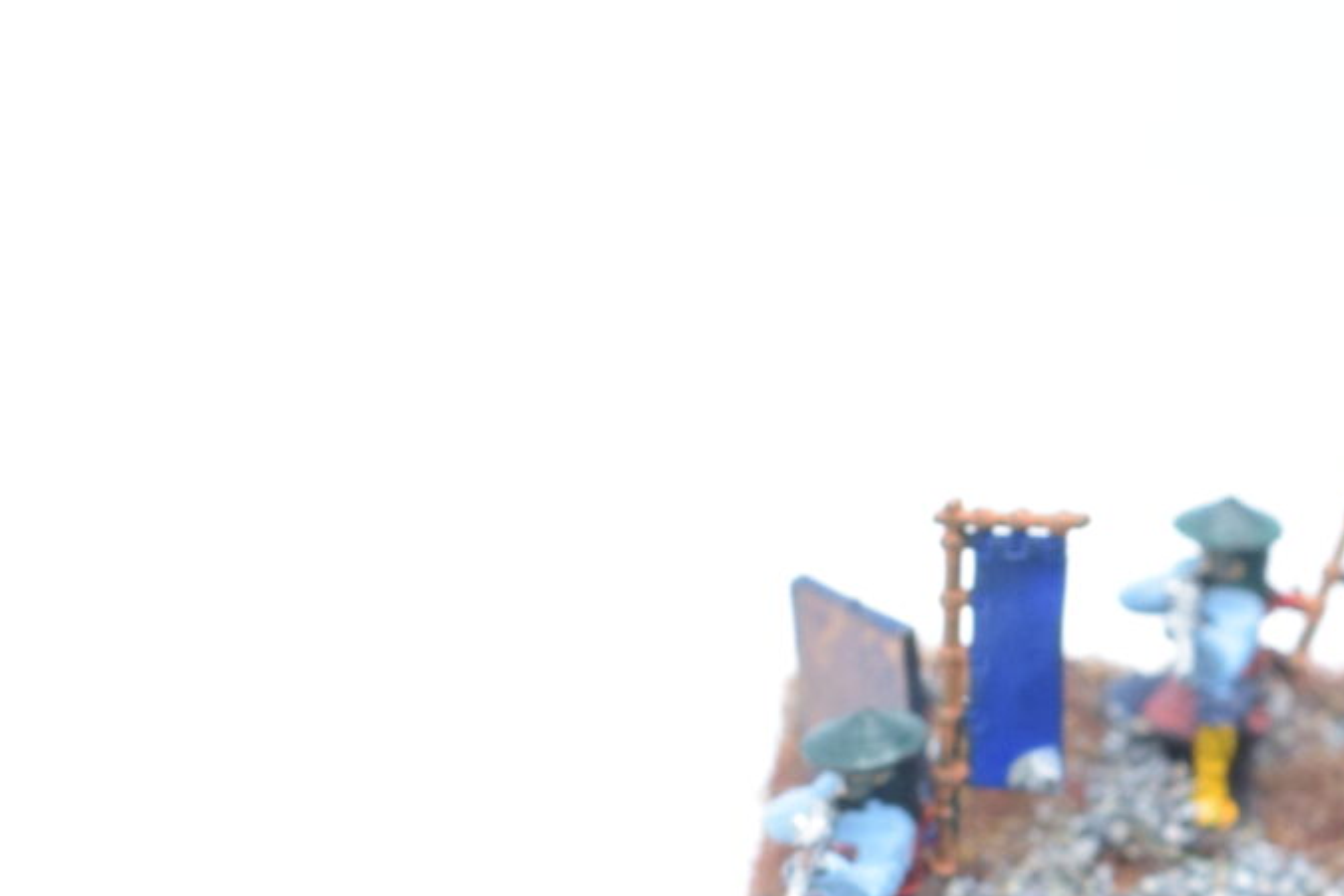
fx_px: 5525
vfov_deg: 9.2
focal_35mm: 148
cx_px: 1591
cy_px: 1040
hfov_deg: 13.5
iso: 800
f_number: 7.1
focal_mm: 26
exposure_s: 1/60
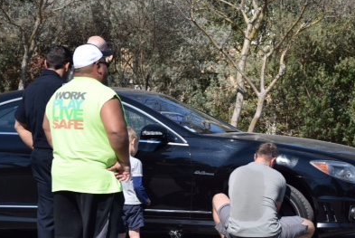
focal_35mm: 122
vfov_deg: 11.2
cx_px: 248
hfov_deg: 16.7
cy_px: 171
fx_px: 1204
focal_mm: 50
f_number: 7.1
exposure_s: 1/1600
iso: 400
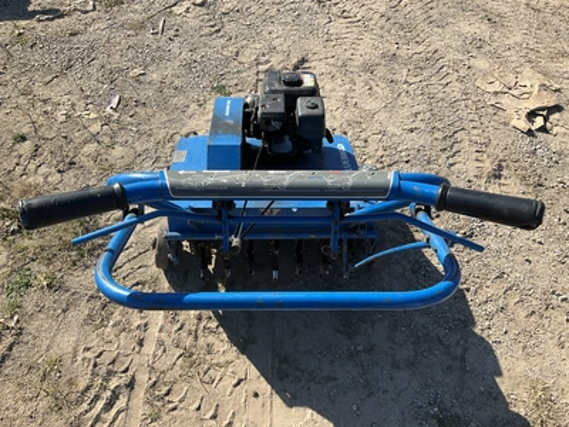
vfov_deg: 48.2
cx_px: 284
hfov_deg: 61.7
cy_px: 214
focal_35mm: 29
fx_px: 477
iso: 25
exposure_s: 1/1098
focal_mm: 3
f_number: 1.8
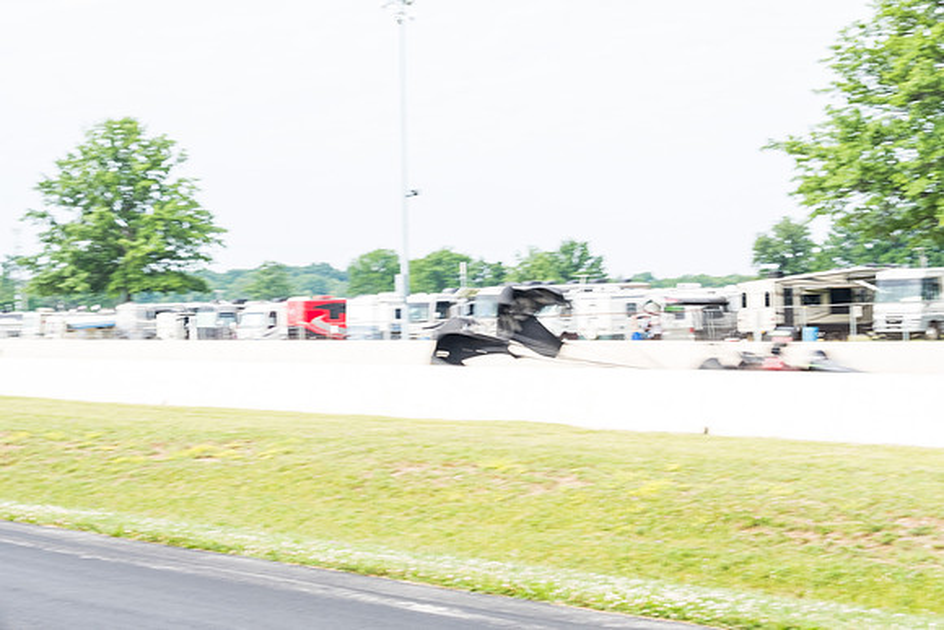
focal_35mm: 78
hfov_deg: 26.0
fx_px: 2046
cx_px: 472
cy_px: 315
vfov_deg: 17.5
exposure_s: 1/125
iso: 400
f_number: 9
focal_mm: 52
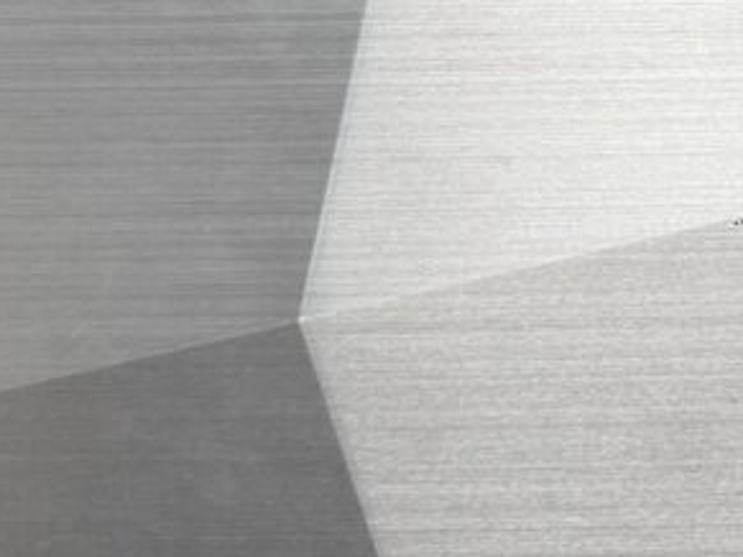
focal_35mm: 99
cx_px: 1175
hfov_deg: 17.5
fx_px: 2124
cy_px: -87
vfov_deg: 14.5
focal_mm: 6.76
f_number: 1.78
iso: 125
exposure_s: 1/100
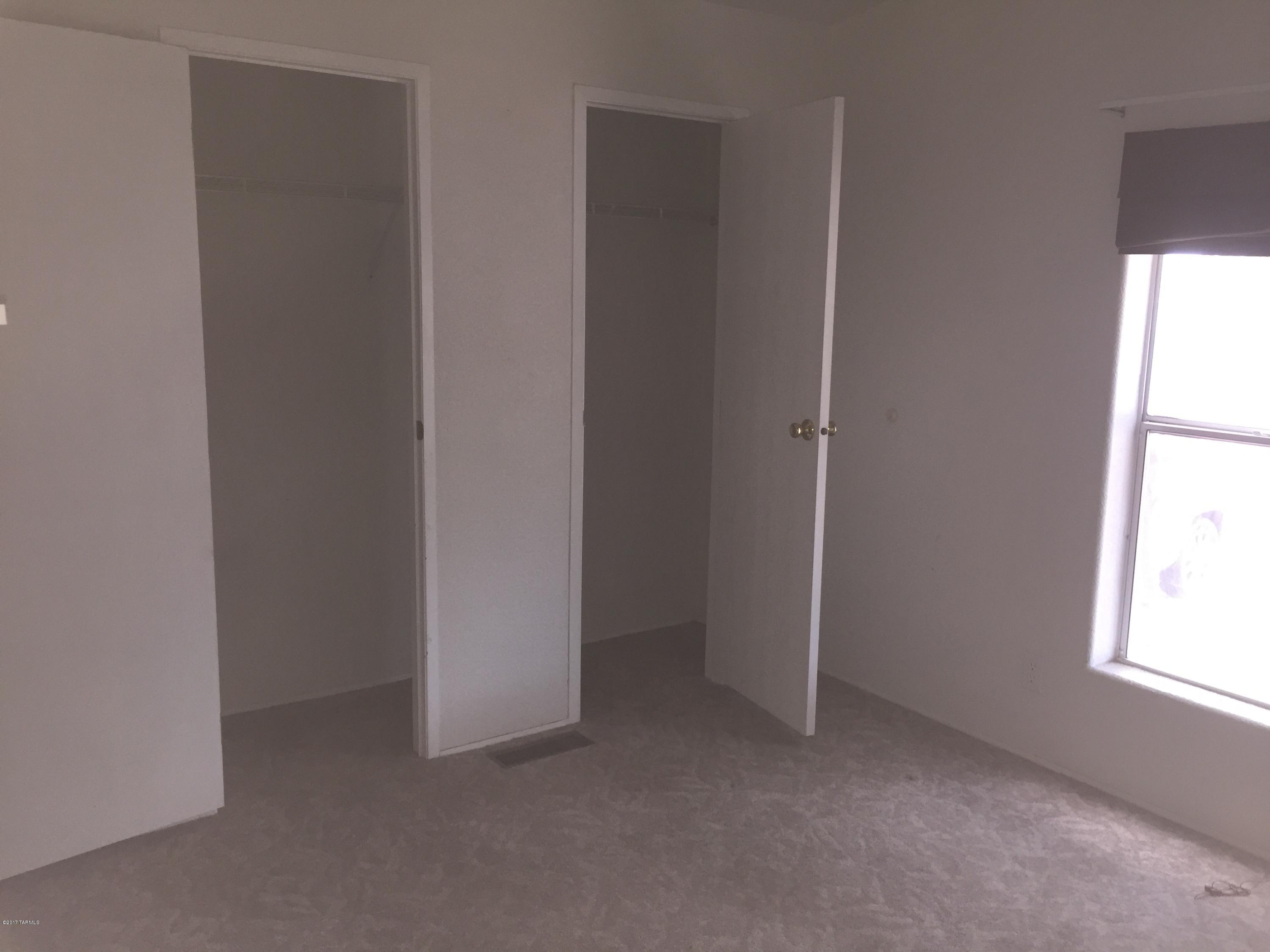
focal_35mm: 29
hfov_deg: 61.7
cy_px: 476
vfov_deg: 48.2
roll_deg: -1.5
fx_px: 1064
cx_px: 635
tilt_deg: -10.0
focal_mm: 4.15
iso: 80
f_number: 2.2
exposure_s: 1/20
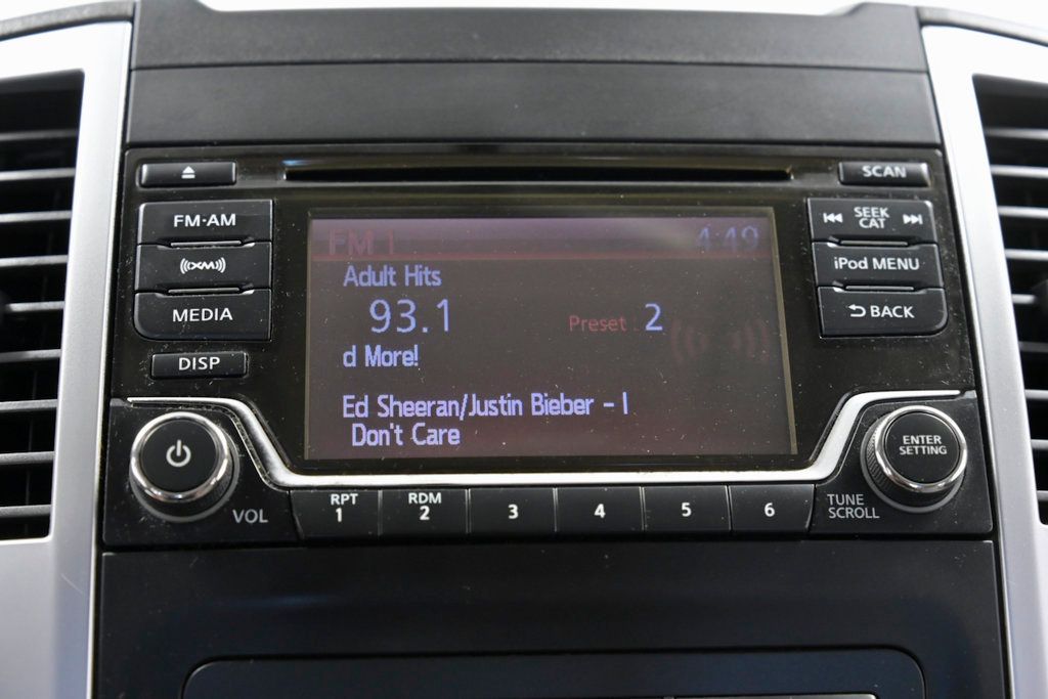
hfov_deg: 31.0
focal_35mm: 65
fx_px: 1892
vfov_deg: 20.9
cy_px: 350
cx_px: 524
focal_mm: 65
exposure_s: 1/125
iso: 2500
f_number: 4.5
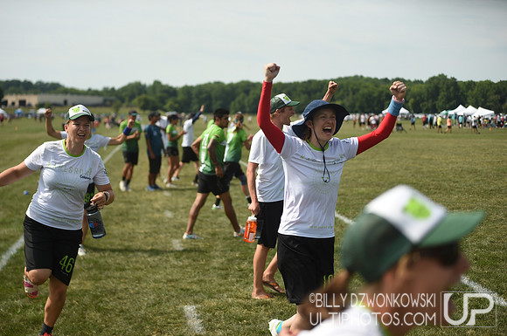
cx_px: 254
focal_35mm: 70
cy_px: 168
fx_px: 984
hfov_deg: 28.9
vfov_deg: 19.4
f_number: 2.8
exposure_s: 1/1600
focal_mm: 70
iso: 100
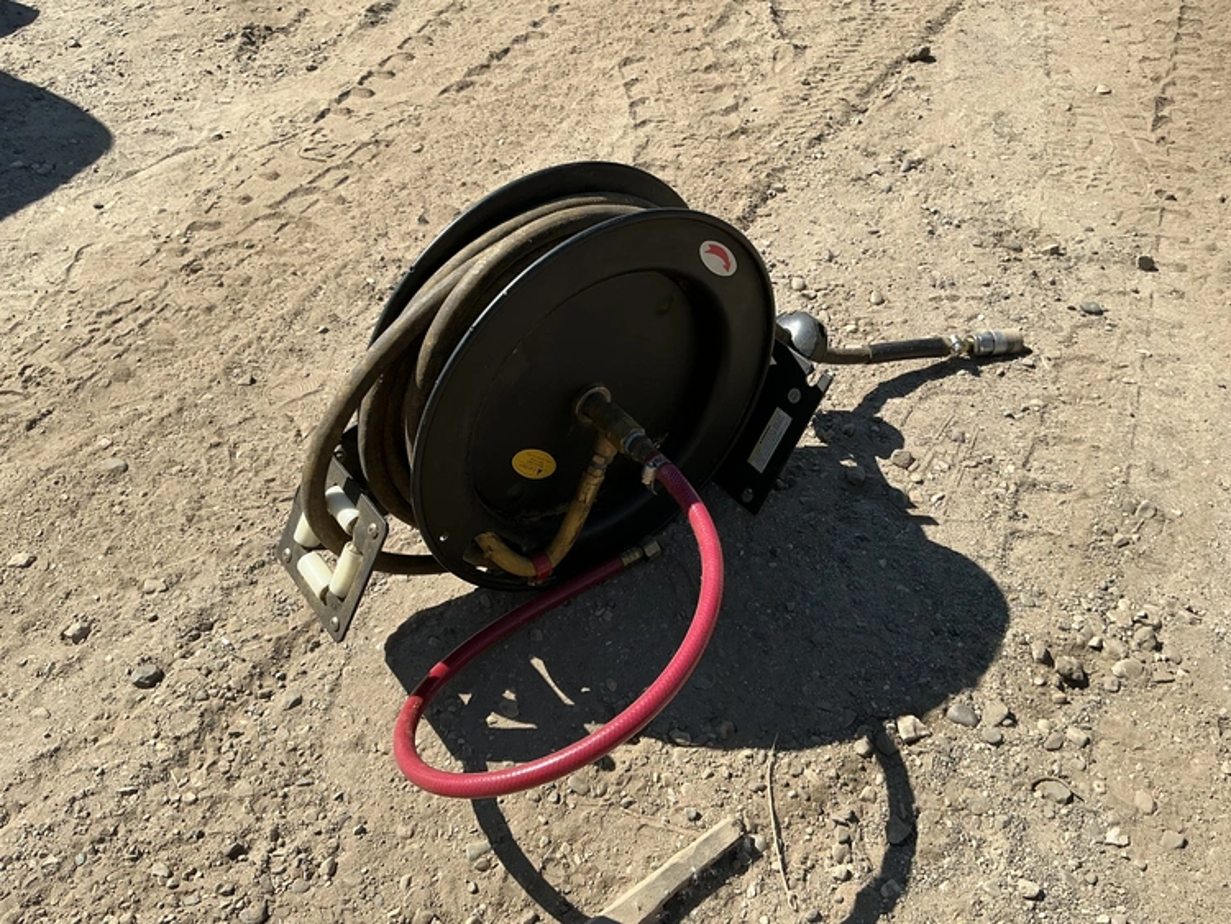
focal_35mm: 28
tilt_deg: -40.9
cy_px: 462
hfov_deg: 63.4
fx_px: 996
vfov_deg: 49.8
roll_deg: -0.8
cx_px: 616
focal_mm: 3
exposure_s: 1/1342
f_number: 1.8
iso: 25
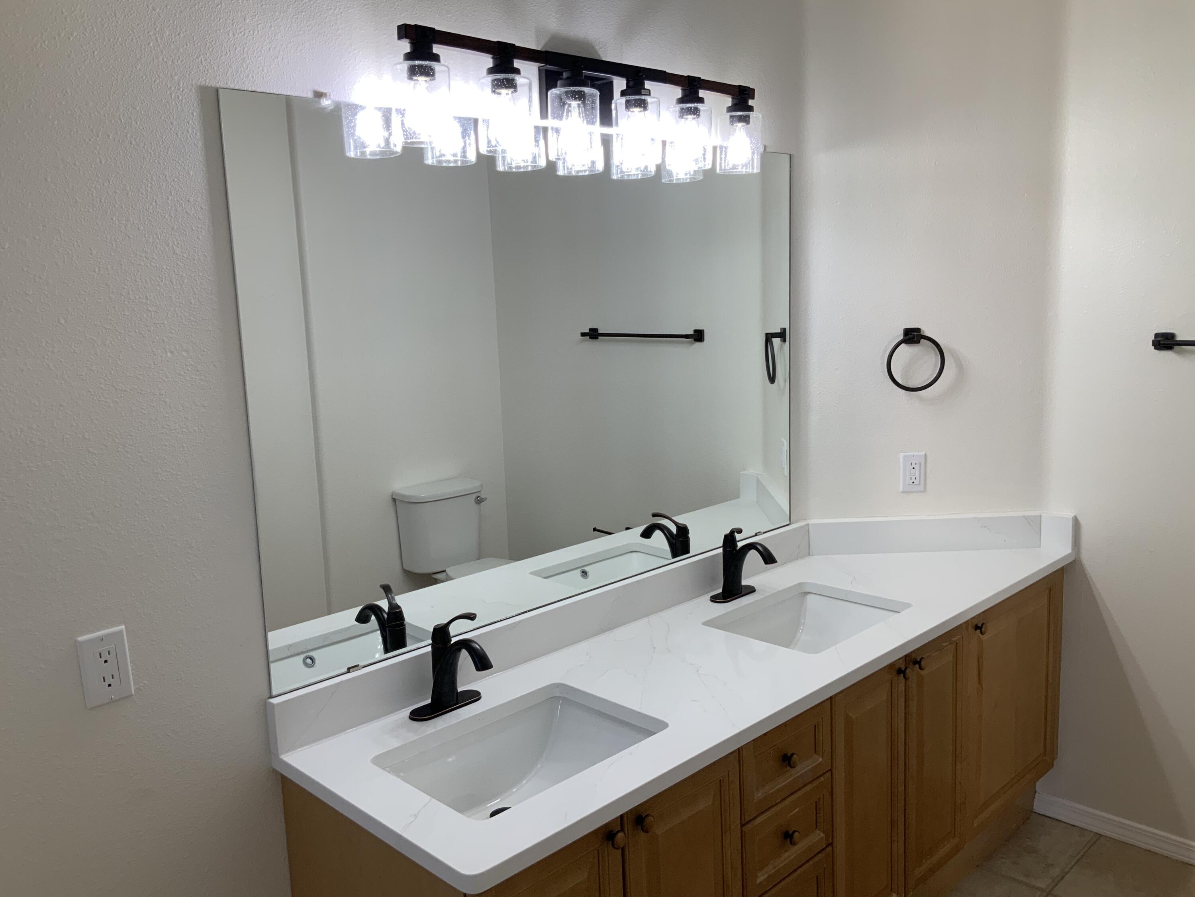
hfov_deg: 61.7
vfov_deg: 48.2
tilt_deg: -10.3
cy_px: 448
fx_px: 1001
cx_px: 598
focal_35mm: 29
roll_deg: +2.1
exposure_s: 1/120
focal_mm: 3
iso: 50
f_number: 1.8
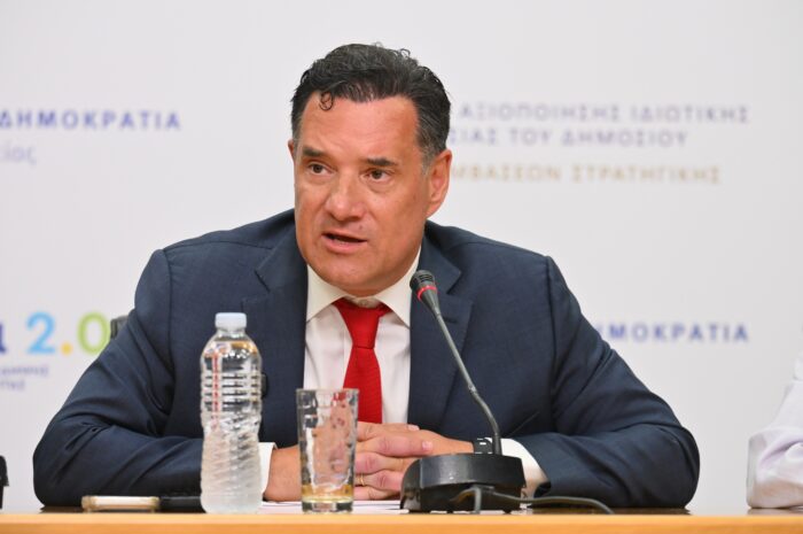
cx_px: 402
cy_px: 267
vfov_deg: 4.9
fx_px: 6238
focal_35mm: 280
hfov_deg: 7.4
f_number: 5.6
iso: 2500
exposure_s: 1/225
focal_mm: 280
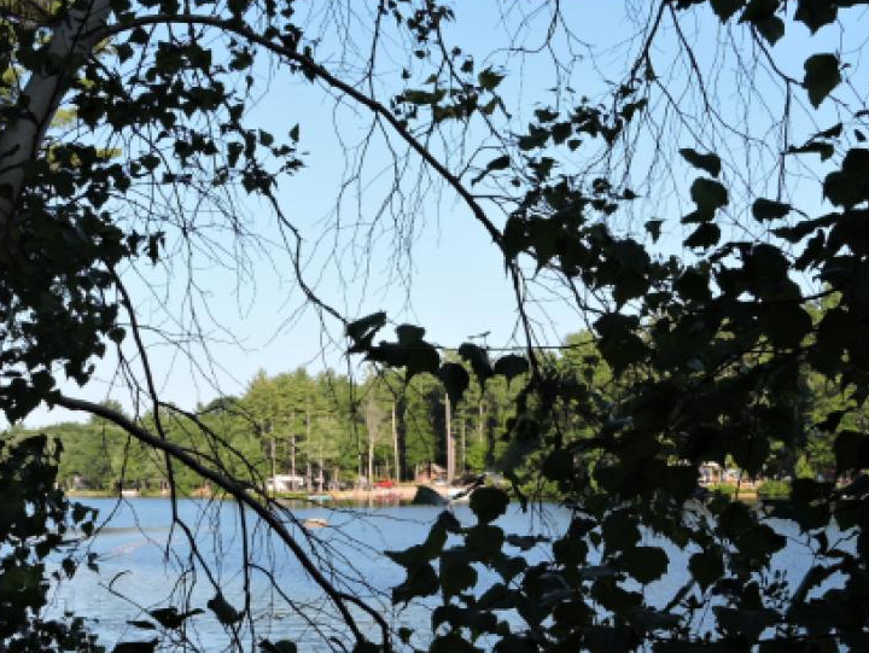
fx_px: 1608
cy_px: 451
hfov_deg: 30.2
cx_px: 431
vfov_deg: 22.8
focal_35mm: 64
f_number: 4
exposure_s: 1/400
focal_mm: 8.1
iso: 100
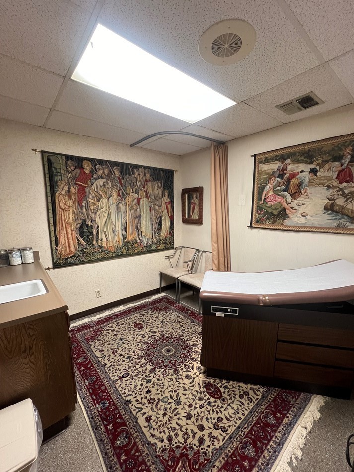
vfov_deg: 102.0
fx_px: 191
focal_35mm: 14
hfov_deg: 85.6
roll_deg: +0.3
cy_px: 246
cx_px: 183
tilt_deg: -10.3
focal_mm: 1.57
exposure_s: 1/60
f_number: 1.8
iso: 250
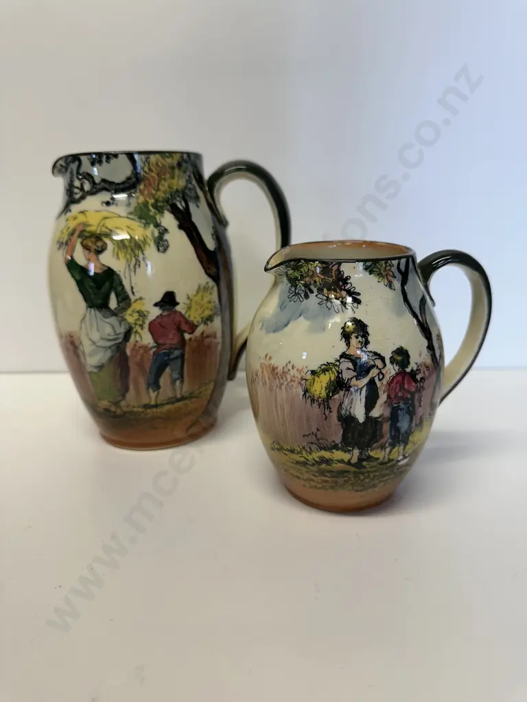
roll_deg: +0.5
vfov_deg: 71.6
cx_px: 264
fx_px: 487
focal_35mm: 24
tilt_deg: -17.7
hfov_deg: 56.8
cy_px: 351
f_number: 1.78
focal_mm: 6.86
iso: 64
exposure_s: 1/100
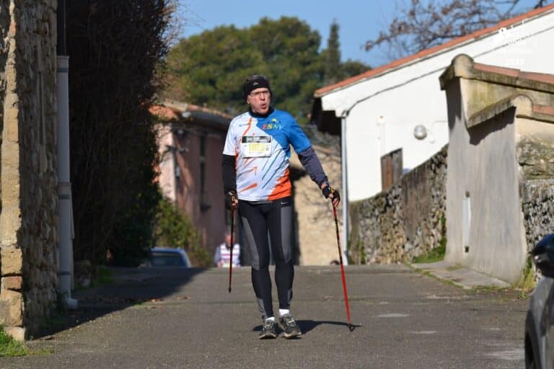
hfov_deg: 6.9
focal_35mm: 300
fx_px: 4616
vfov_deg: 4.6
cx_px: 277
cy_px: 184
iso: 400
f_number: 7.1
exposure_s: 1/2000
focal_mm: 200
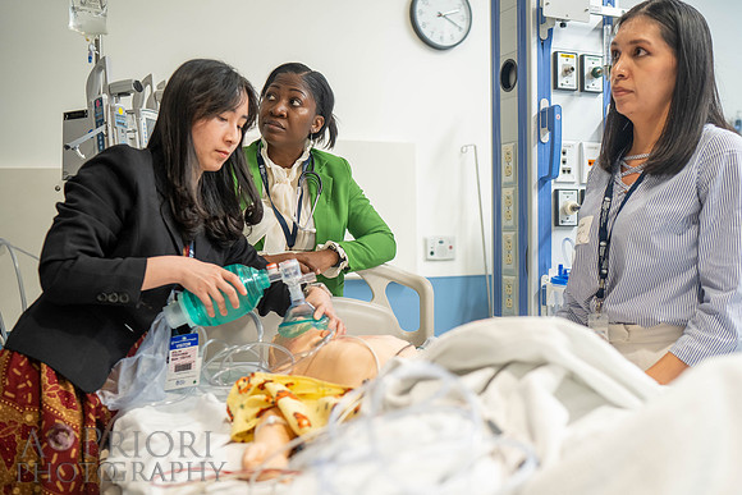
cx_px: 410
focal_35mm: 39
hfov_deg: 49.8
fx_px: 798
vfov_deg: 34.4
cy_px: 274
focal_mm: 35
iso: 1000
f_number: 2.5
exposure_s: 1/160
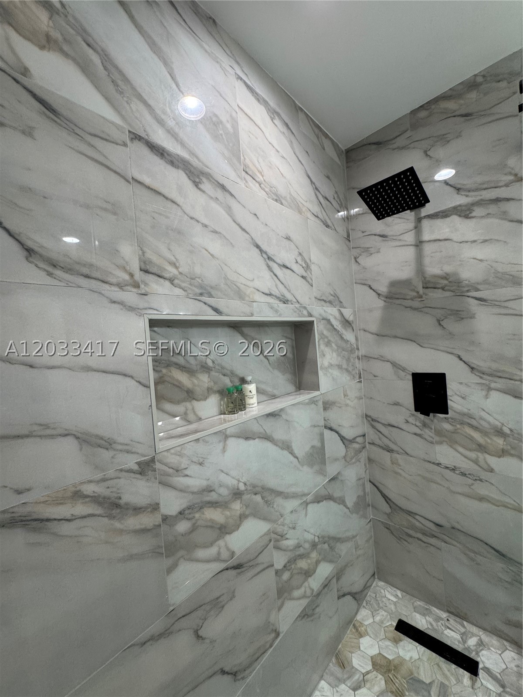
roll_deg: +5.0
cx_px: 262
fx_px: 282
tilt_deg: -1.7
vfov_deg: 102.1
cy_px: 348
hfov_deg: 85.7
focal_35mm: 14
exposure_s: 1/120
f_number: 2.2
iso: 160
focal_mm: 2.22
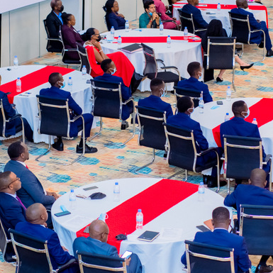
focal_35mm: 119
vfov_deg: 14.6
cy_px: 115
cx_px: 103
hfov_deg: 14.6
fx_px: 1062
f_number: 2.5
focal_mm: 50
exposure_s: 1/100
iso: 1000
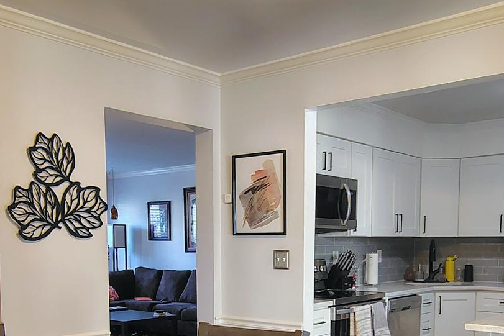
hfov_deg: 46.4
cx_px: 254
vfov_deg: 30.3
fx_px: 588
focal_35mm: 42
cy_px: 311
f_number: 2.2
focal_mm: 2.13
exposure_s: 1/24
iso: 517
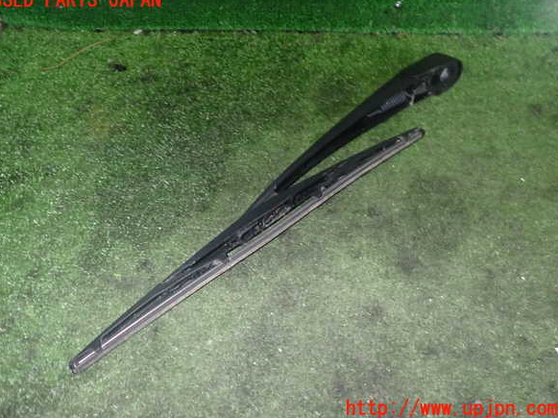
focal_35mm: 31
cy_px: 205
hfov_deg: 58.4
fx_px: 499
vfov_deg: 45.4
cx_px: 275
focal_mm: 5.4
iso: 800
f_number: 6.3
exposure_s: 1/30
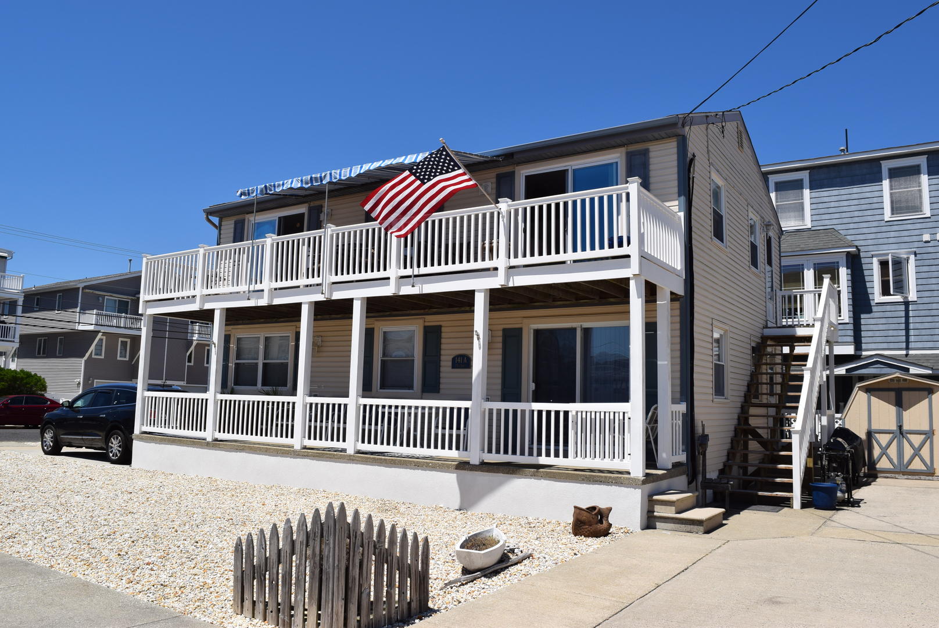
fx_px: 705
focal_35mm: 27
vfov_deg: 48.0
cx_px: 470
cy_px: 314
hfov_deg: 67.3
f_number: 11
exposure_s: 1/500
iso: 200
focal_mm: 18
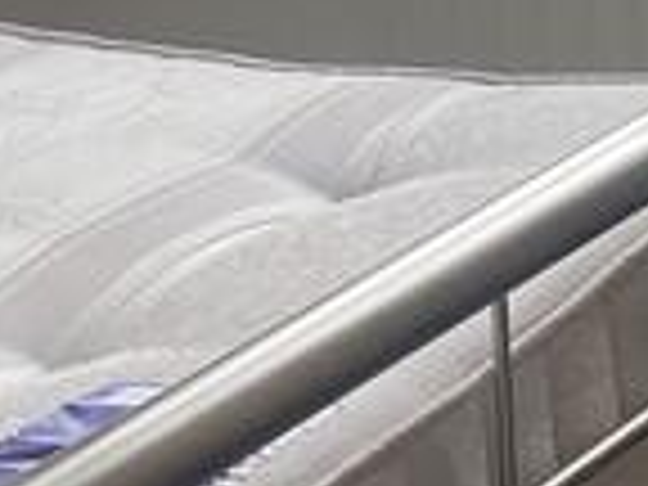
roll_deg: +0.3
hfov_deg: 10.4
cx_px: 918
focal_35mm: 185
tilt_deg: -13.4
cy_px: -270
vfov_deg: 7.9
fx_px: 3463
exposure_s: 1/122
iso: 80
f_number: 1.8
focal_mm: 4.25
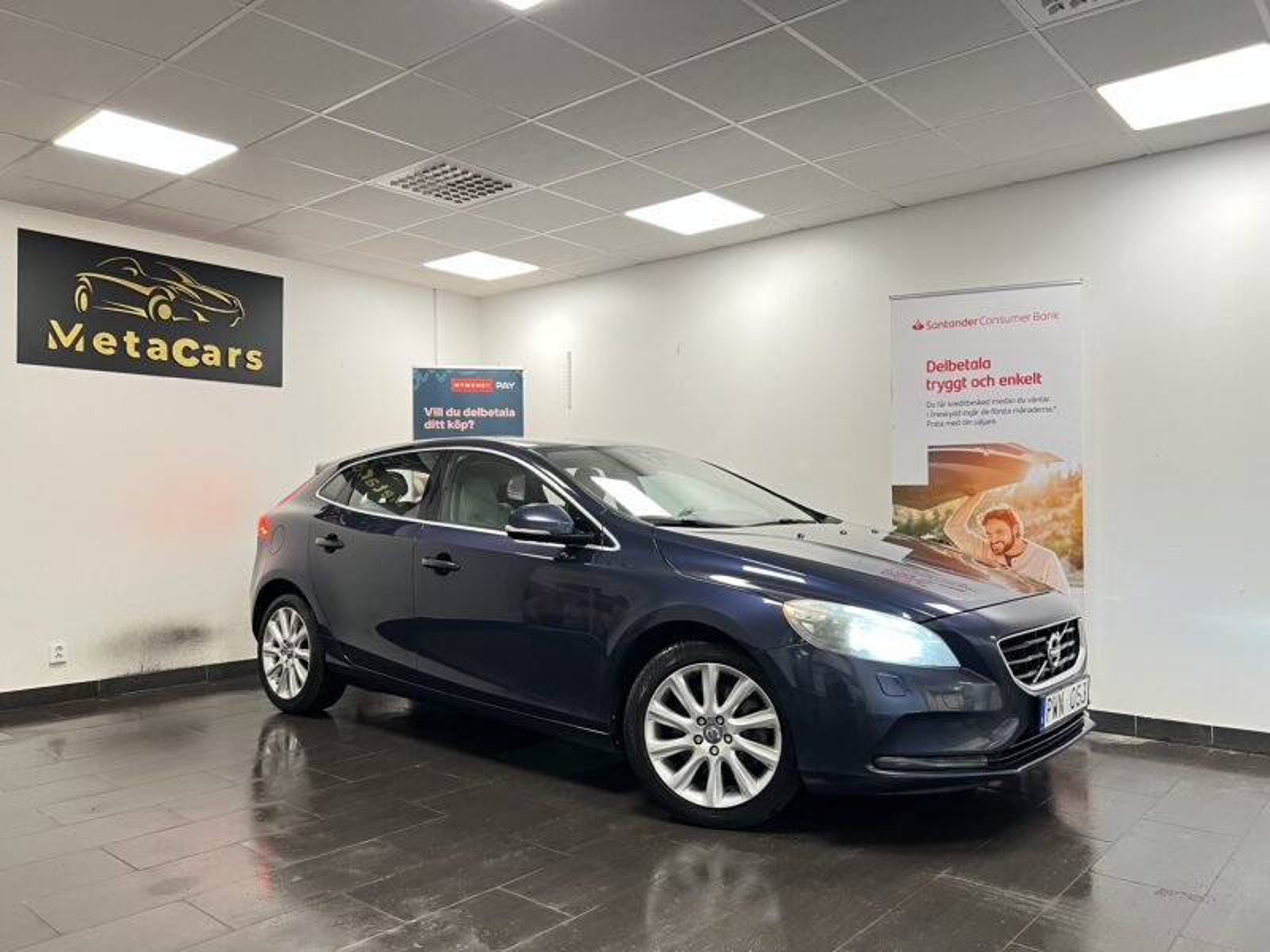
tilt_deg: +0.5
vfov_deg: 53.1
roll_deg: -0.5
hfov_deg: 67.3
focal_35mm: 26
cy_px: 476
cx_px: 635
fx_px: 954
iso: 200
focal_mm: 5.7
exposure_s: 1/50
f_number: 1.5
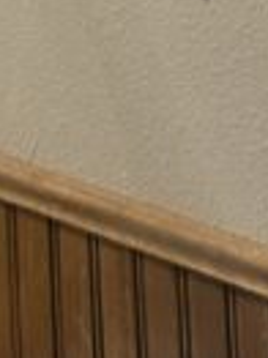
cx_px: 82
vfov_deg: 8.3
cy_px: -700
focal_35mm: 204
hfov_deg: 7.3
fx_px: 2109
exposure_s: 1/60
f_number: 1.5
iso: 400
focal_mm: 5.7
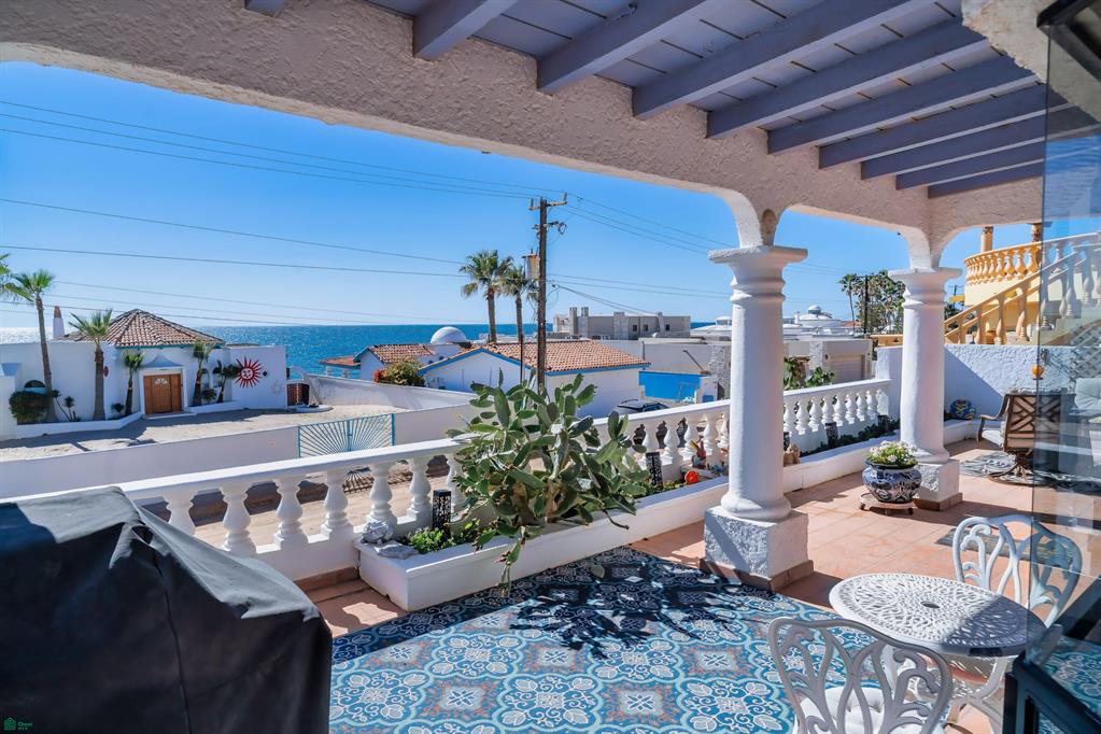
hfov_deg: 84.0
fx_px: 612
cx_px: 550
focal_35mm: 20
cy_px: 367
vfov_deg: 61.9
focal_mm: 20
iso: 160
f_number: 8
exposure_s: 1/1000
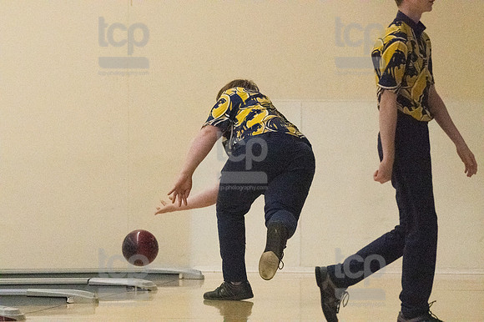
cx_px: 242
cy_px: 161
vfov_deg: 7.0
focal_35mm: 195
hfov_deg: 10.6
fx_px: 2620
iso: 10000
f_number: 4.5
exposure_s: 1/1250
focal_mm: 130
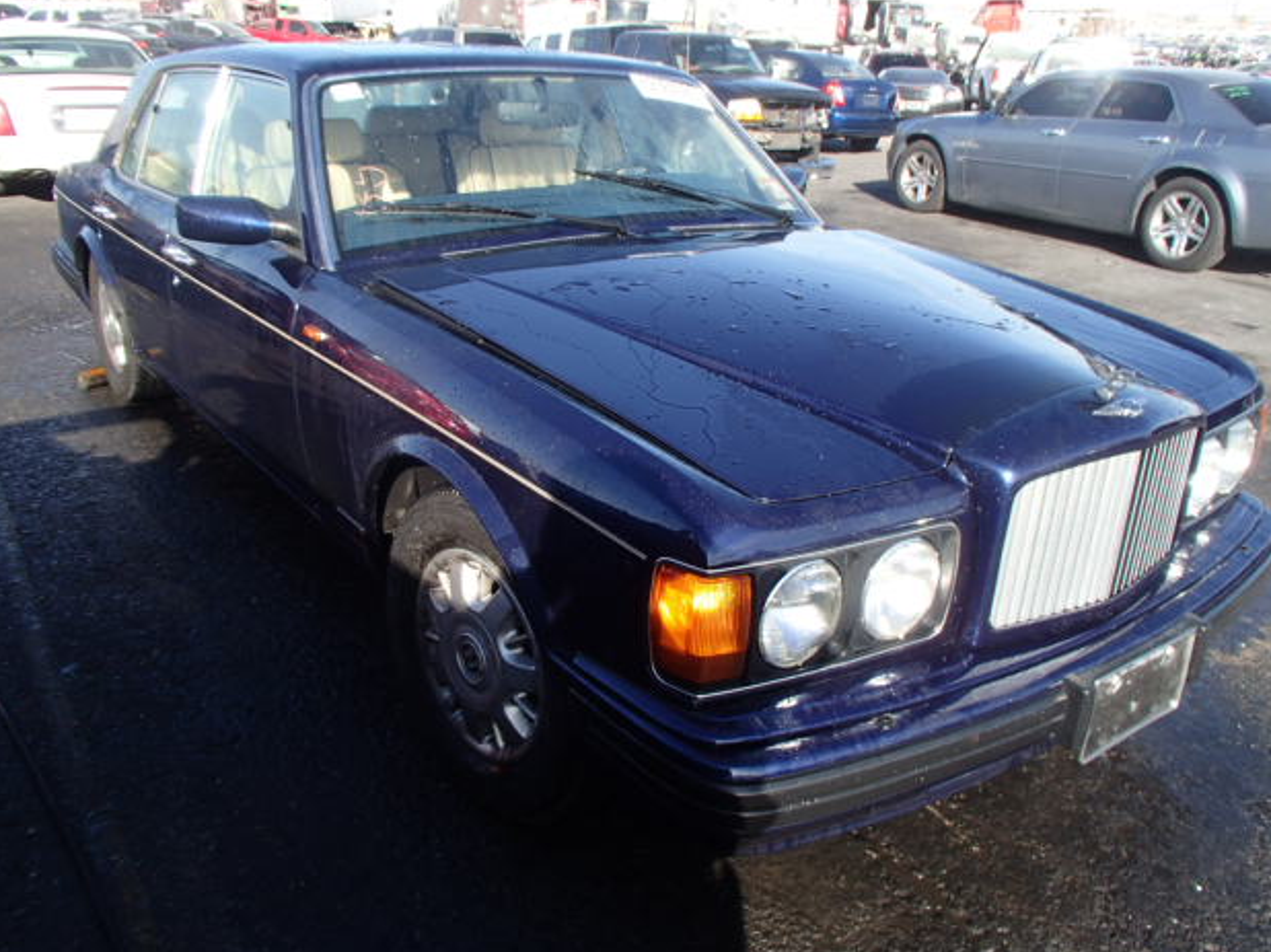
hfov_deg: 61.7
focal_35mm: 29
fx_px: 1064
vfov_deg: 48.2
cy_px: 465
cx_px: 650
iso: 100
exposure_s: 1/320
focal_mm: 5
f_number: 3.9
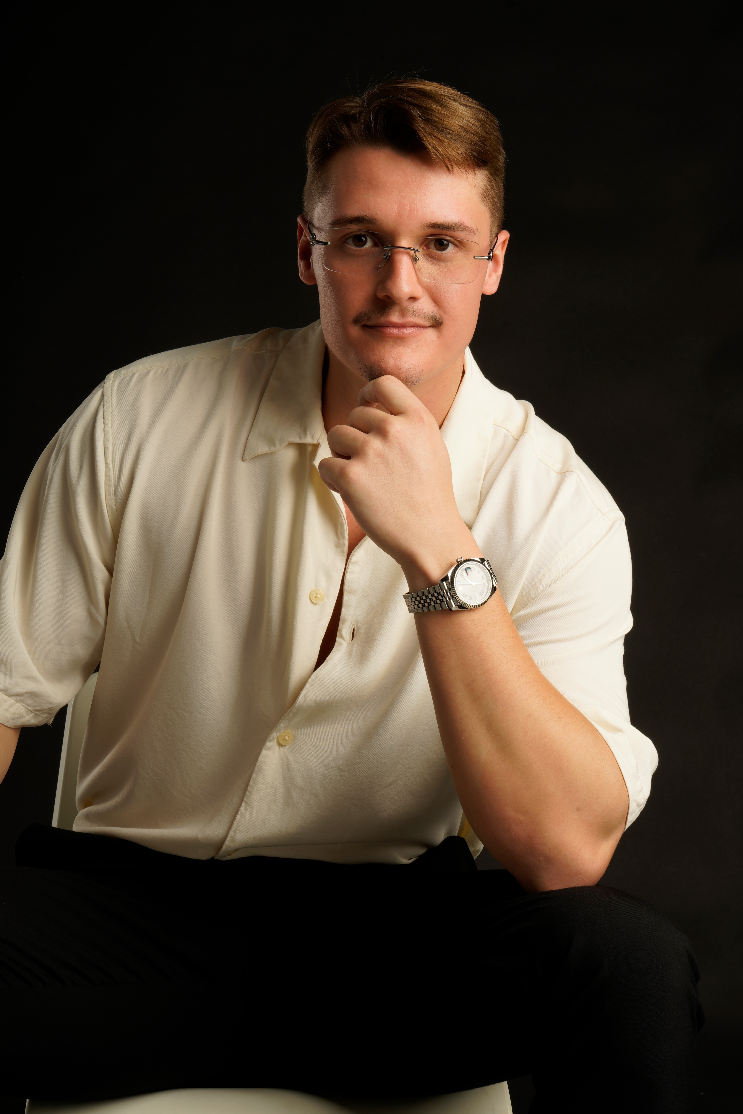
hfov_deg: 15.2
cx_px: 372
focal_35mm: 90
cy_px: 557
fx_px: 2786
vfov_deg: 22.6
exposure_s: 1/160
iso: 100
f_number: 20
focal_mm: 90
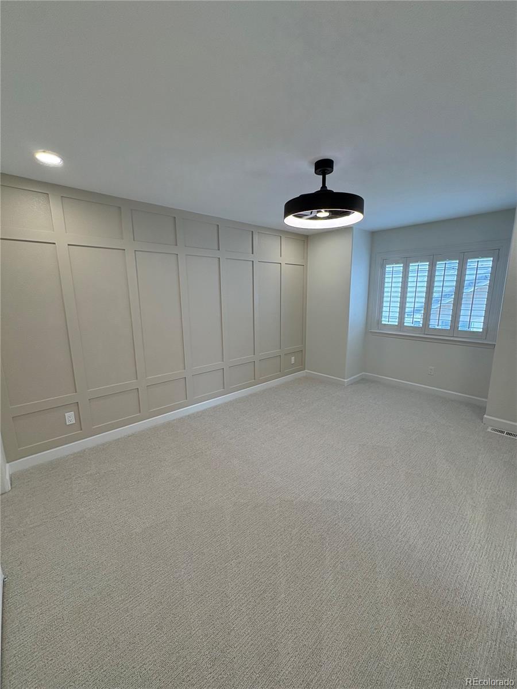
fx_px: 279
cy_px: 344
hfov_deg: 85.7
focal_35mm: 14
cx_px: 258
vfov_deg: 102.1
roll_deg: +0.1
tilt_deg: -9.9
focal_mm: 2.22
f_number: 2.2
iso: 100
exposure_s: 1/123
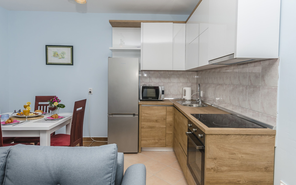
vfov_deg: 59.6
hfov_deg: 85.1
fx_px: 161
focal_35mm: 20
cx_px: 150
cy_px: 85
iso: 100
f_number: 9
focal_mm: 10
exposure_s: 1/160
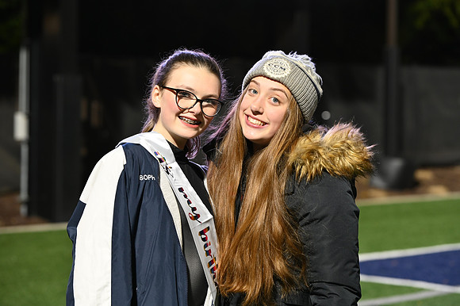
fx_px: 1405
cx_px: 230
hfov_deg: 18.6
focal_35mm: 110
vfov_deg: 12.4
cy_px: 153
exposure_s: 1/60
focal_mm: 110
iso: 800
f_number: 4
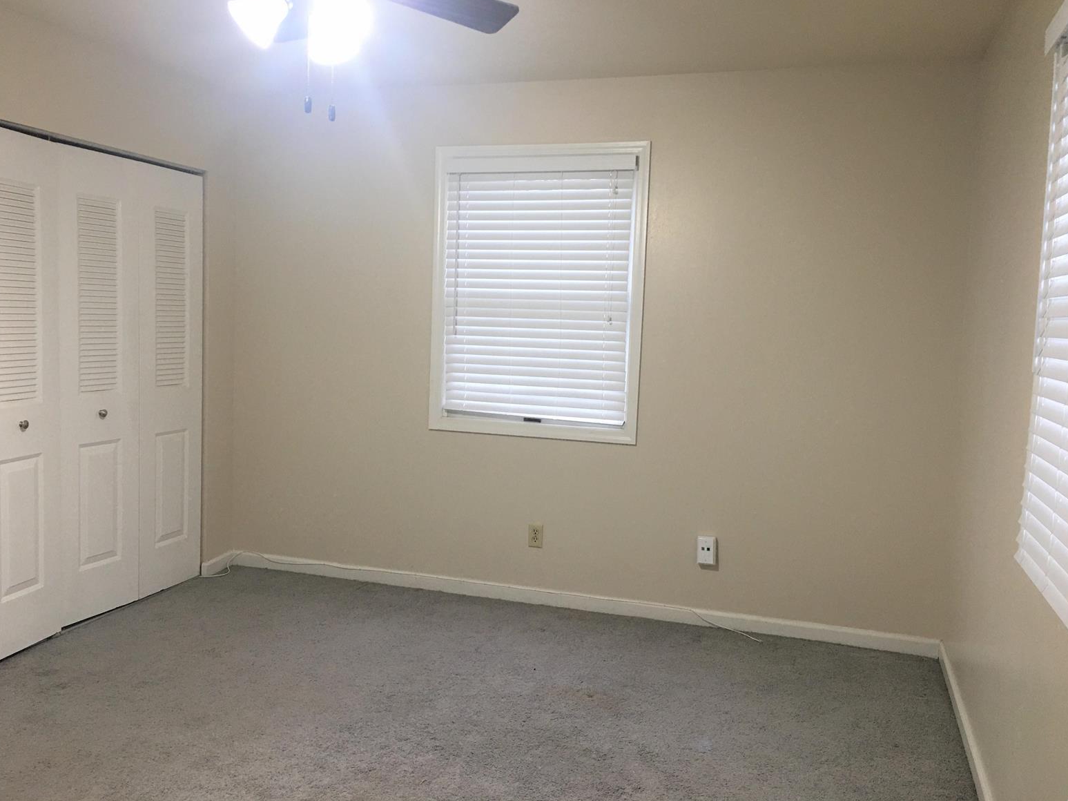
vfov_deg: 46.8
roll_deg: -2.5
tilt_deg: -2.1
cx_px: 536
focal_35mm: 30
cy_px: 392
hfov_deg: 60.0
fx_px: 926
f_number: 2.2
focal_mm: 4.15
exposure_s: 1/17
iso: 64
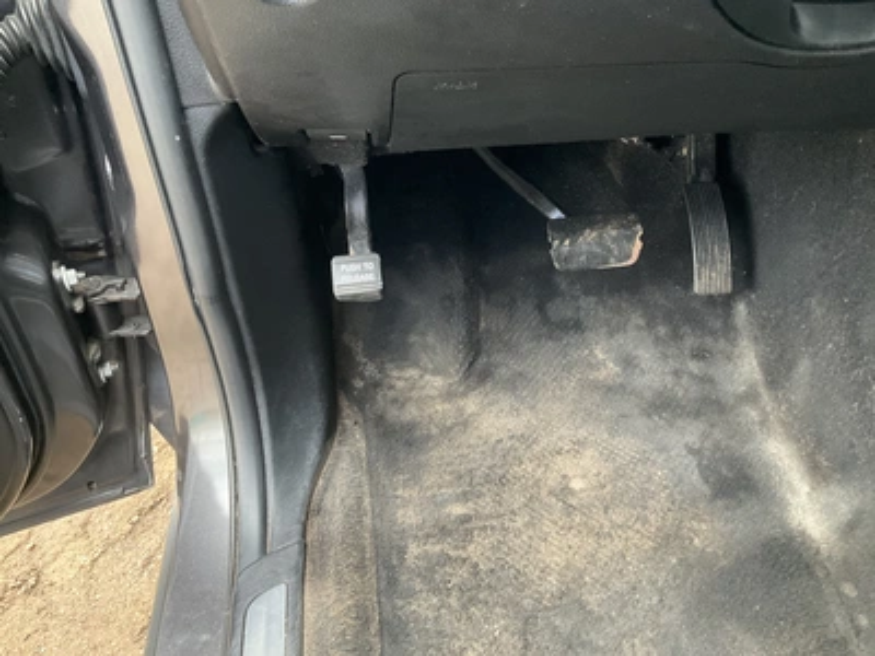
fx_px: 733
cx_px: 438
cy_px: 328
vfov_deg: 48.2
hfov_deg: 61.7
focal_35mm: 29
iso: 250
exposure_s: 1/60
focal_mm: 3
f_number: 1.8
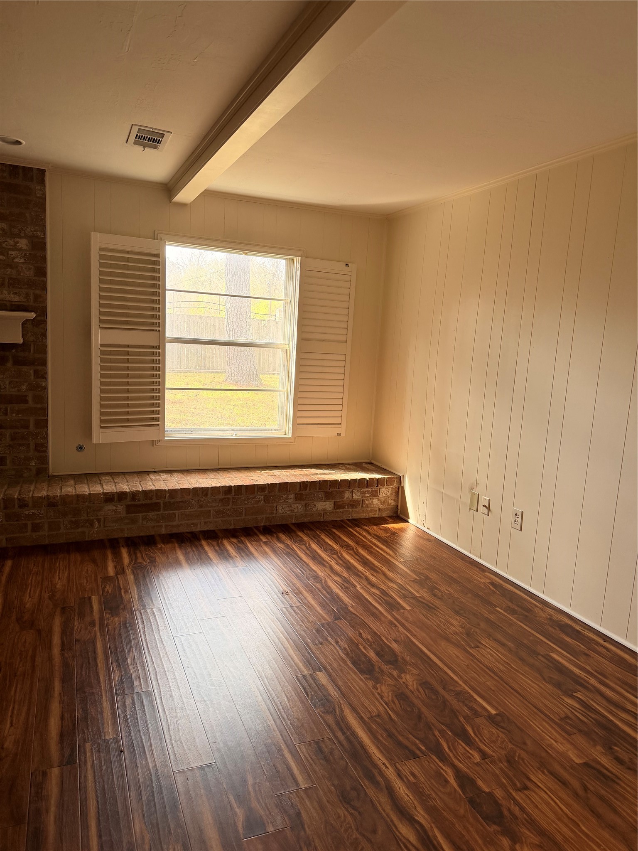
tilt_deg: -9.4
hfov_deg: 56.8
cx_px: 319
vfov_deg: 71.6
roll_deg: -2.8
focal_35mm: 24
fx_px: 590
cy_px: 426
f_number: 1.78
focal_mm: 6.76
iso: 200
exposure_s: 1/225
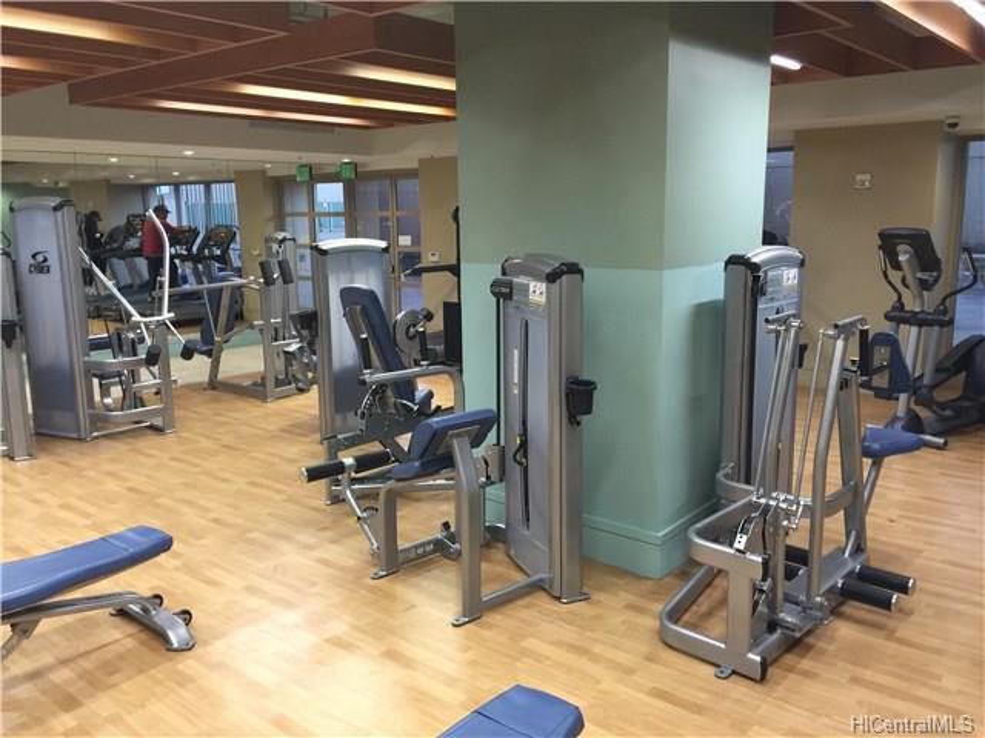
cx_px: 492
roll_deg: -1.1
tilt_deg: -10.4
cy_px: 369
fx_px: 825
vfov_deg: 48.2
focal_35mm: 29
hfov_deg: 61.7
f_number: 2.2
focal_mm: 4.15
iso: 80
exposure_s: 1/15
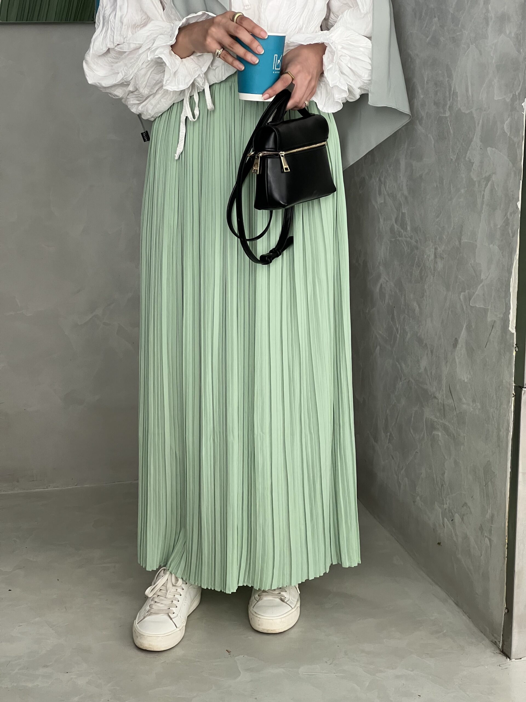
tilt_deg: -14.9
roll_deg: -0.3
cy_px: 351
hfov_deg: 19.1
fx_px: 1560
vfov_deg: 25.3
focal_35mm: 77
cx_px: 263
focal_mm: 9
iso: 200
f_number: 2.8
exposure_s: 1/77
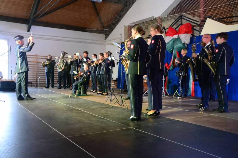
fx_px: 218
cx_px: 119
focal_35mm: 33
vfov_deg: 40.0
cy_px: 79
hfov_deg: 57.2
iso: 3200
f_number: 4
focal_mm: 22
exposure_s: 1/60
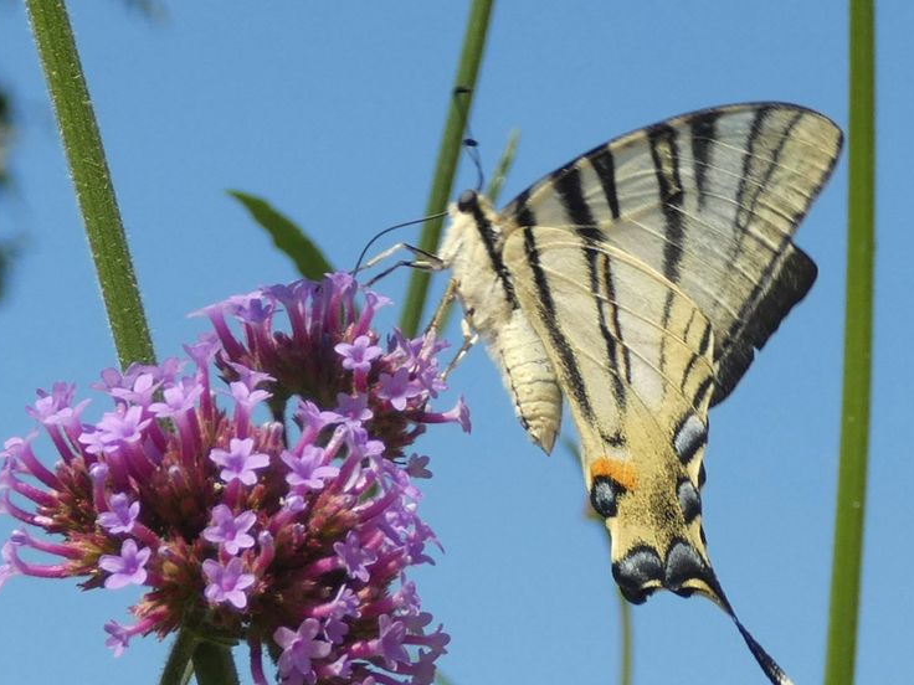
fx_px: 1927
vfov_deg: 20.2
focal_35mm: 73
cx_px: 475
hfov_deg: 26.7
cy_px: 367
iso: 80
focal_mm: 11.3
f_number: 4.2
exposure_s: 1/250
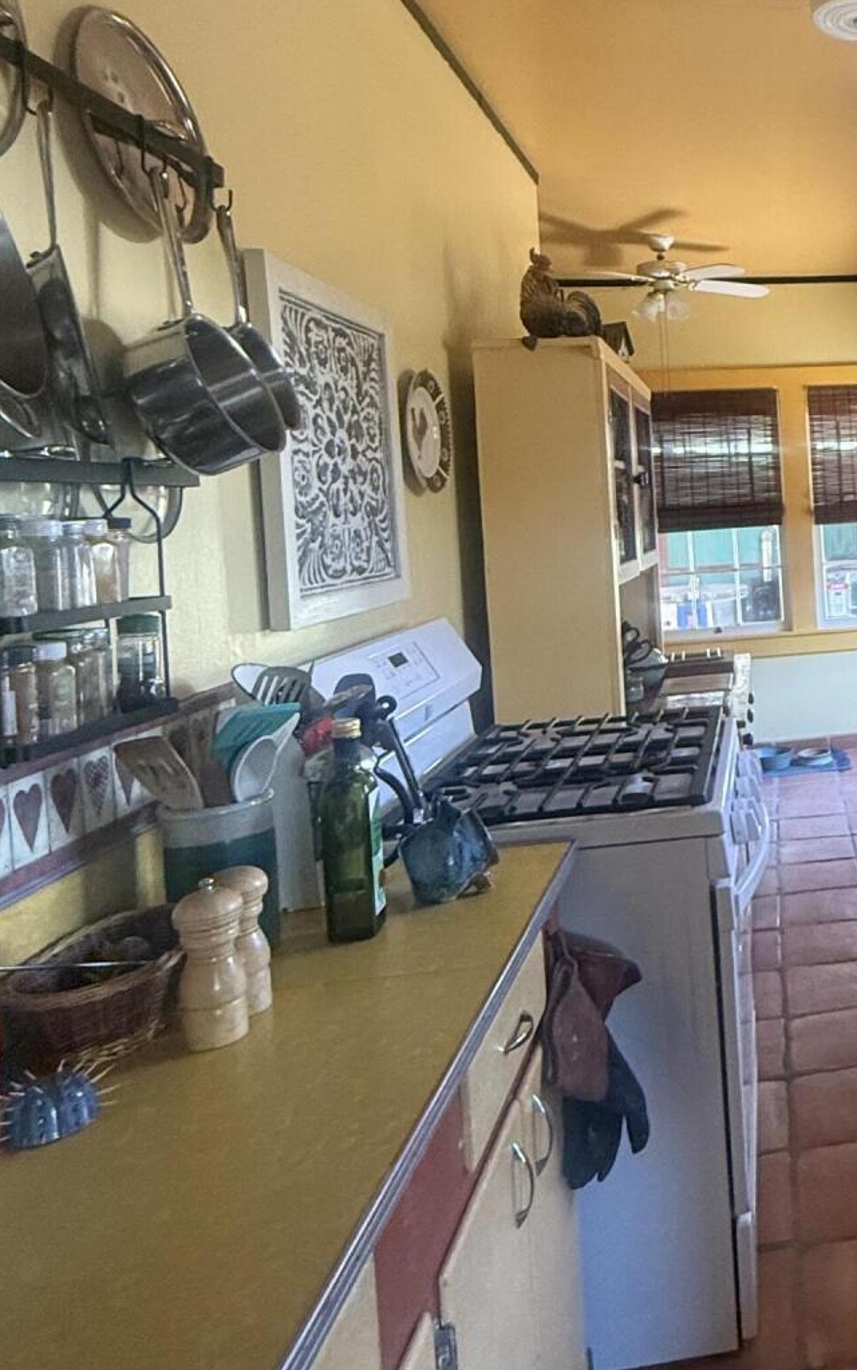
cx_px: 945
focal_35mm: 29
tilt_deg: -1.6
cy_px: 538
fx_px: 1083
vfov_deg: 63.9
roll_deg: +2.6
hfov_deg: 36.5
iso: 400
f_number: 2.2
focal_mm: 2.22
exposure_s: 1/60
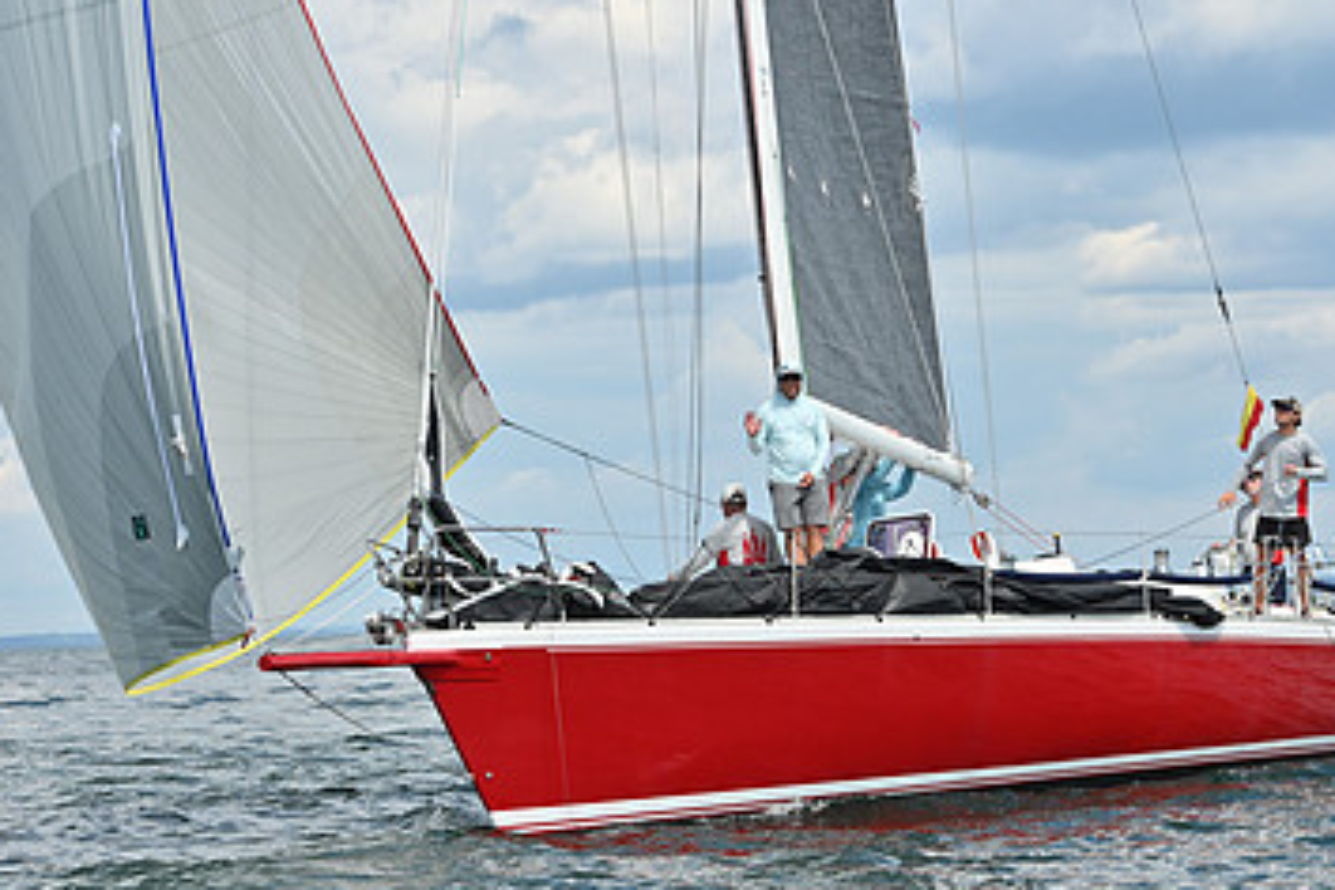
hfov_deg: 12.5
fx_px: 6081
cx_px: 735
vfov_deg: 8.4
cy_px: 496
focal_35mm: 164
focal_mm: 100
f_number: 4.5
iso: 250
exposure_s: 1/1000
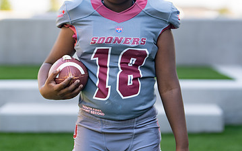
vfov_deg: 14.8
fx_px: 580
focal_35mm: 88
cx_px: 126
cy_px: 34
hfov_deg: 23.6
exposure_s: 1/1250
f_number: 1.2
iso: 100
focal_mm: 50
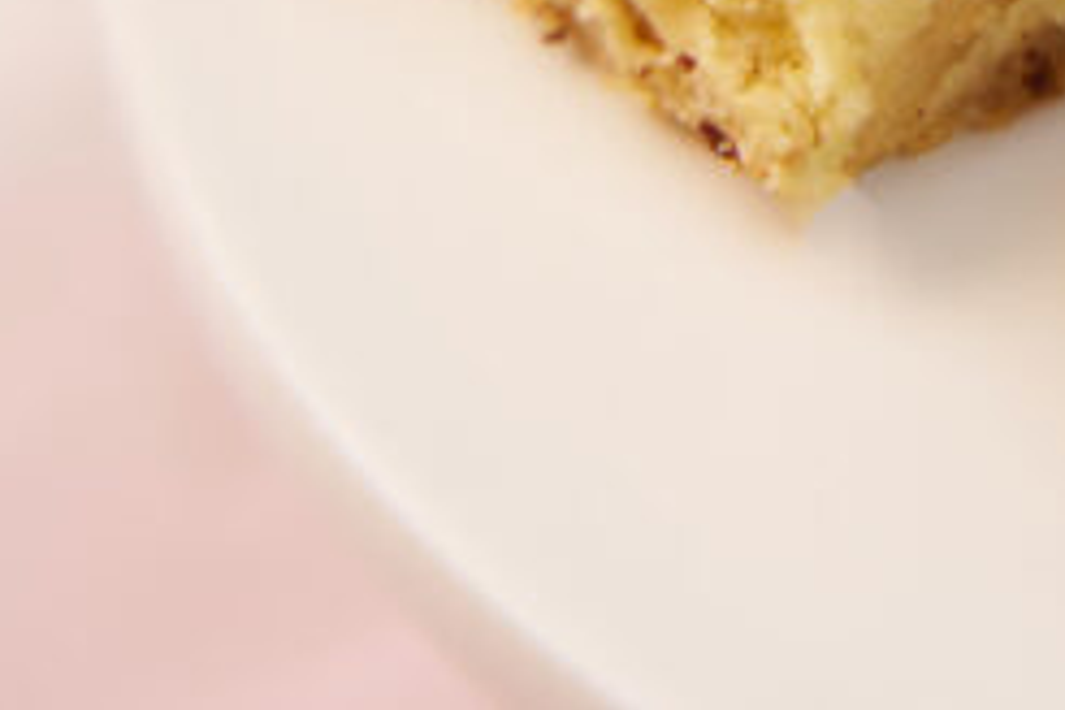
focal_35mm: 177
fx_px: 5236
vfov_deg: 7.5
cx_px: 1104
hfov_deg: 11.5
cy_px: -541
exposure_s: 1/200
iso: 100
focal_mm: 50
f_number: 2.8
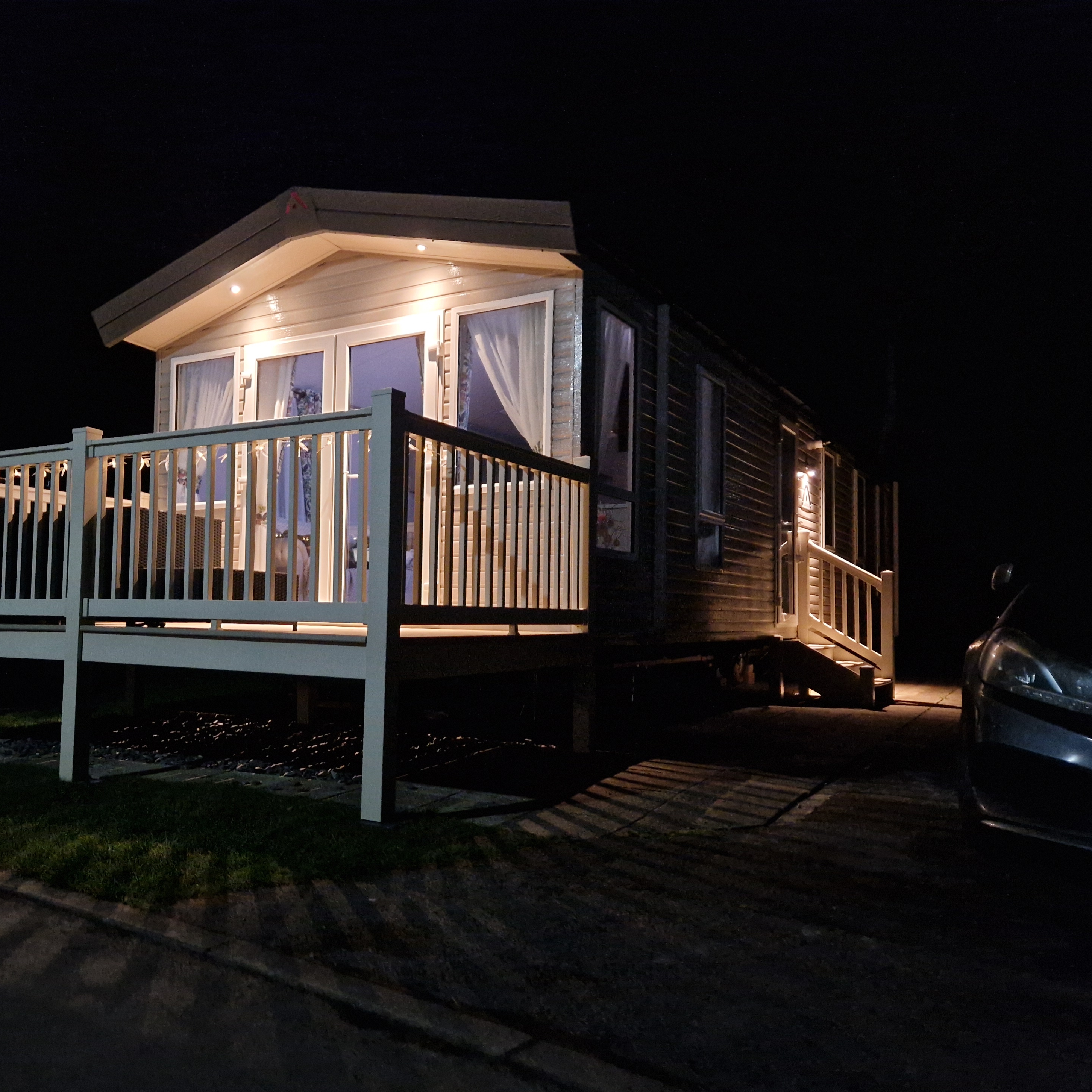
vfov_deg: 57.3
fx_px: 999
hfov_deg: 56.7
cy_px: 562
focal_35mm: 28
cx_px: 417
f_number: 1.8
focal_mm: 5.4
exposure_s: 1/25
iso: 1250
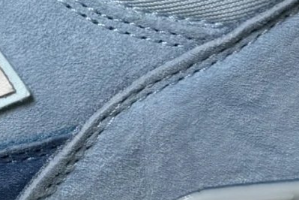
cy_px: -74
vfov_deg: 8.4
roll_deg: -1.2
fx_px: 1329
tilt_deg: -10.5
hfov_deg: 12.1
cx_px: -185
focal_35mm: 160
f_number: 1.78
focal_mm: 6.76
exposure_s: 1/121
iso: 125
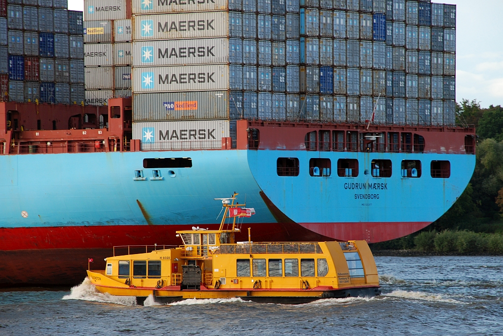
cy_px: 168
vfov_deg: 6.8
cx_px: 252
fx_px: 2832
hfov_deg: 10.1
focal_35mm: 202
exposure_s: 1/125
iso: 200
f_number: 7.1
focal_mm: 135
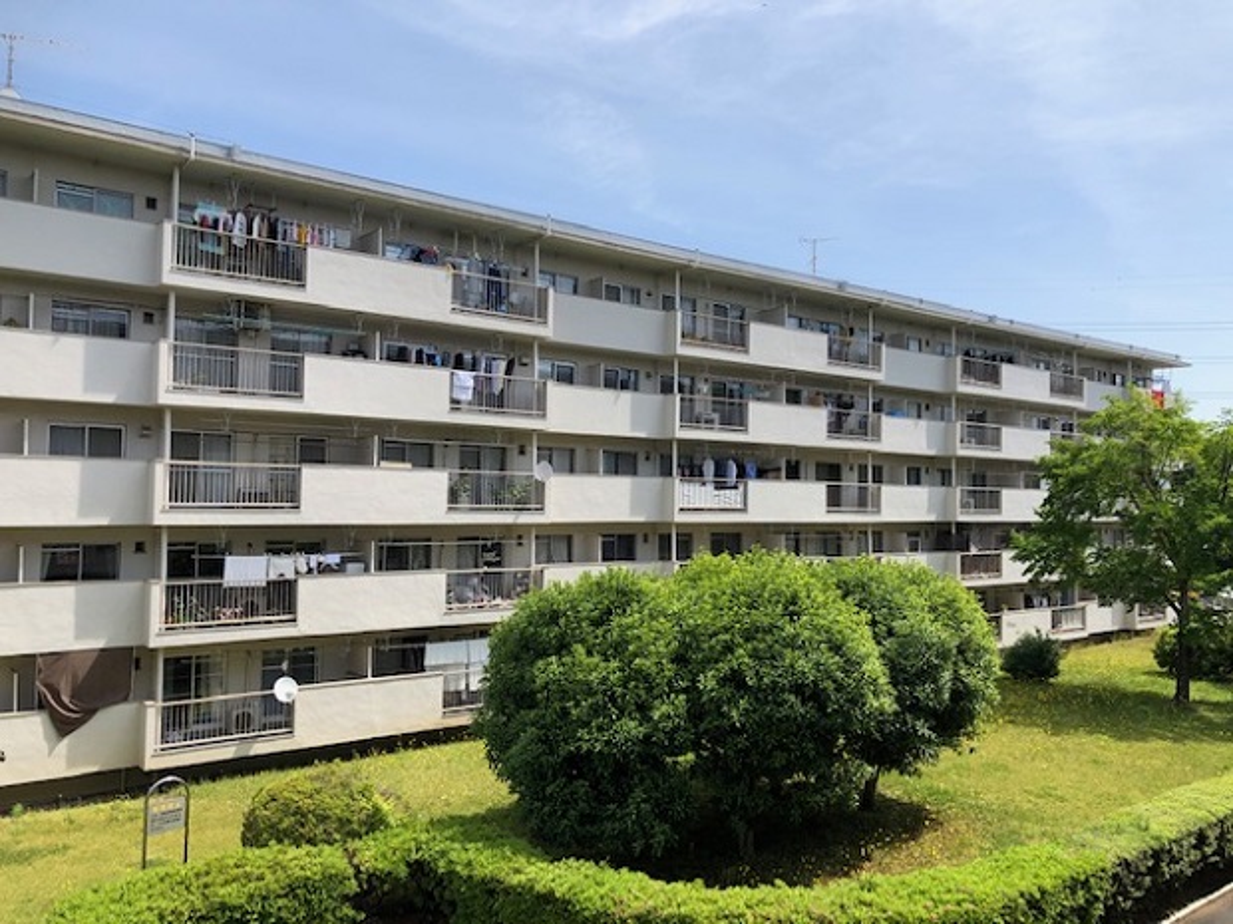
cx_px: 616
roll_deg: -0.7
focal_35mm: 28
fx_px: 997
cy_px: 462
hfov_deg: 63.4
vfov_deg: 49.7
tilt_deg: +0.9
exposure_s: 1/1656
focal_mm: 3.99
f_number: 1.8
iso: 20
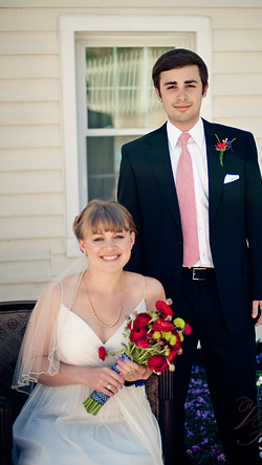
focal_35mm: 53
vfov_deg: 39.2
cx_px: 146
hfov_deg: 22.6
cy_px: 230
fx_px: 654
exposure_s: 1/2000
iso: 200
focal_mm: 50
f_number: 1.4
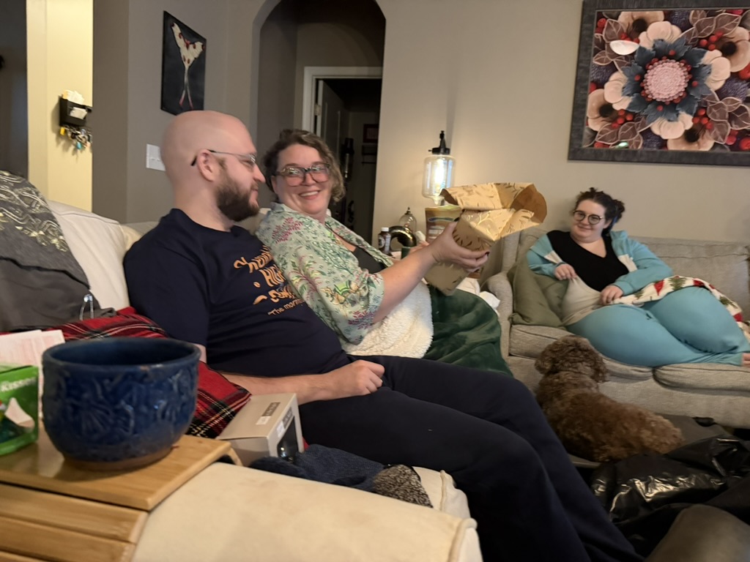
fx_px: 520
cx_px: 375
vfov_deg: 56.8
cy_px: 281
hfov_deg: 71.6
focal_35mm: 24
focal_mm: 6.76
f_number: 1.78
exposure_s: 1/30
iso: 1000
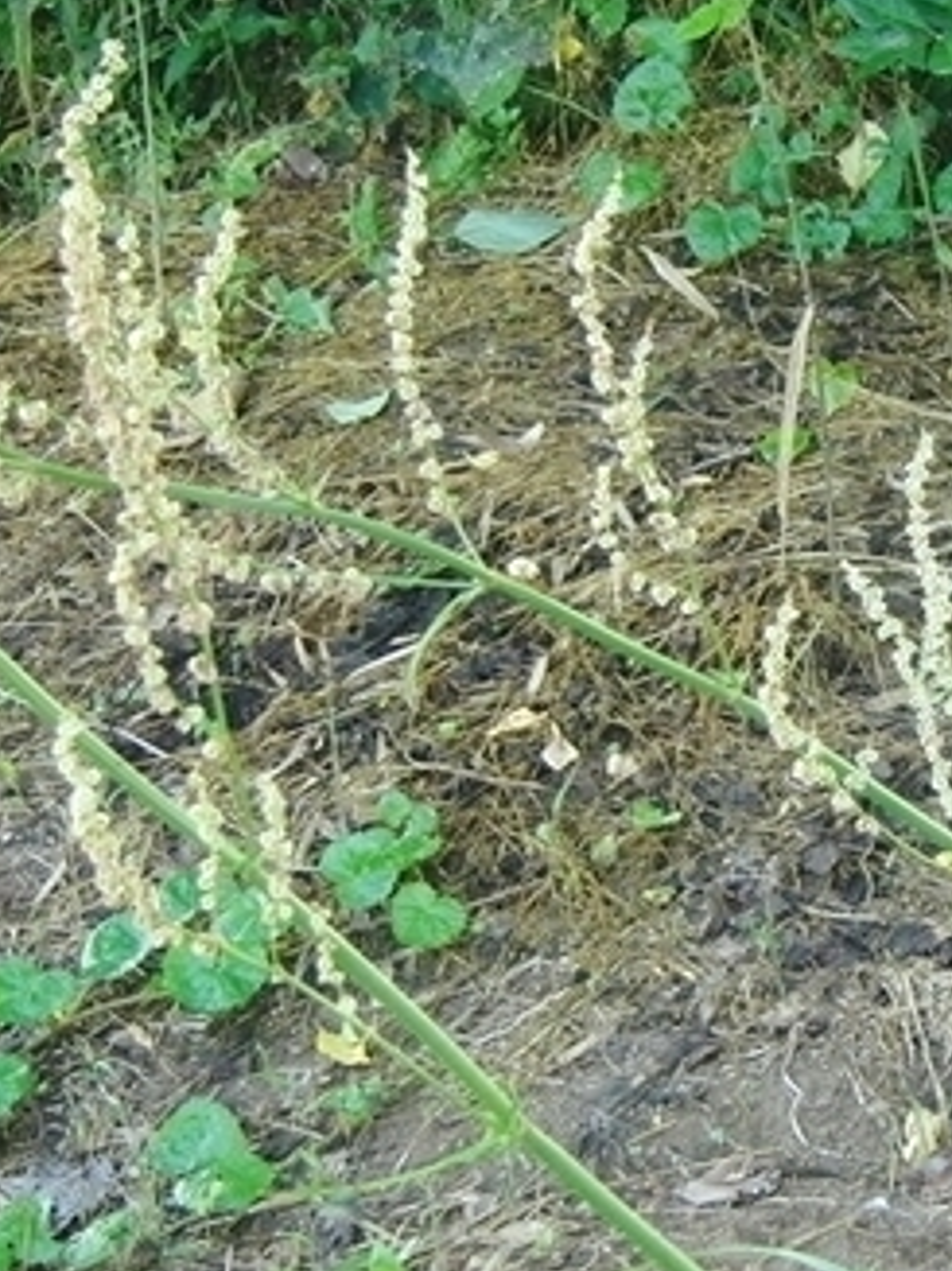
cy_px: 606
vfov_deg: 14.4
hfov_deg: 10.6
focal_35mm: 137
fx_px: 5027
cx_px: 1181
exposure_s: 1/60
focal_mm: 9.8
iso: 320
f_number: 4.2
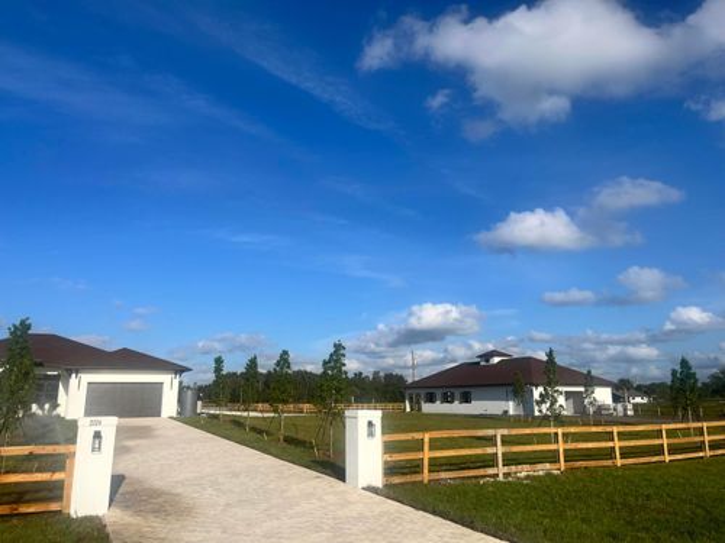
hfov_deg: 67.3
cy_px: 272
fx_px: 545
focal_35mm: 26
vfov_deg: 53.1
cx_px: 362
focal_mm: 5.1
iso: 50
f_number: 1.6
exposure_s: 1/5319
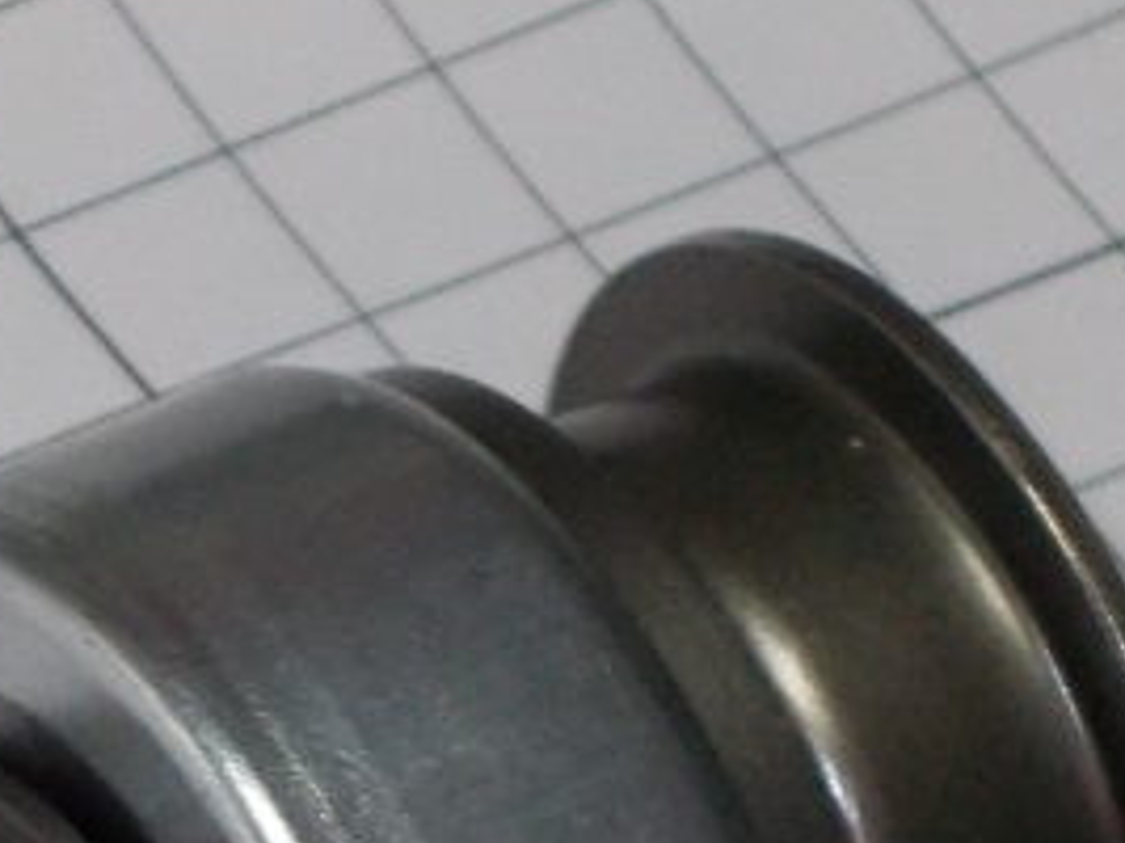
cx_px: 341
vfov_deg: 10.5
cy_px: 986
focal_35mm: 139
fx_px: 4515
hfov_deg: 14.2
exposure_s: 1/30
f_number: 4.9
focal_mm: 10.3
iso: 200
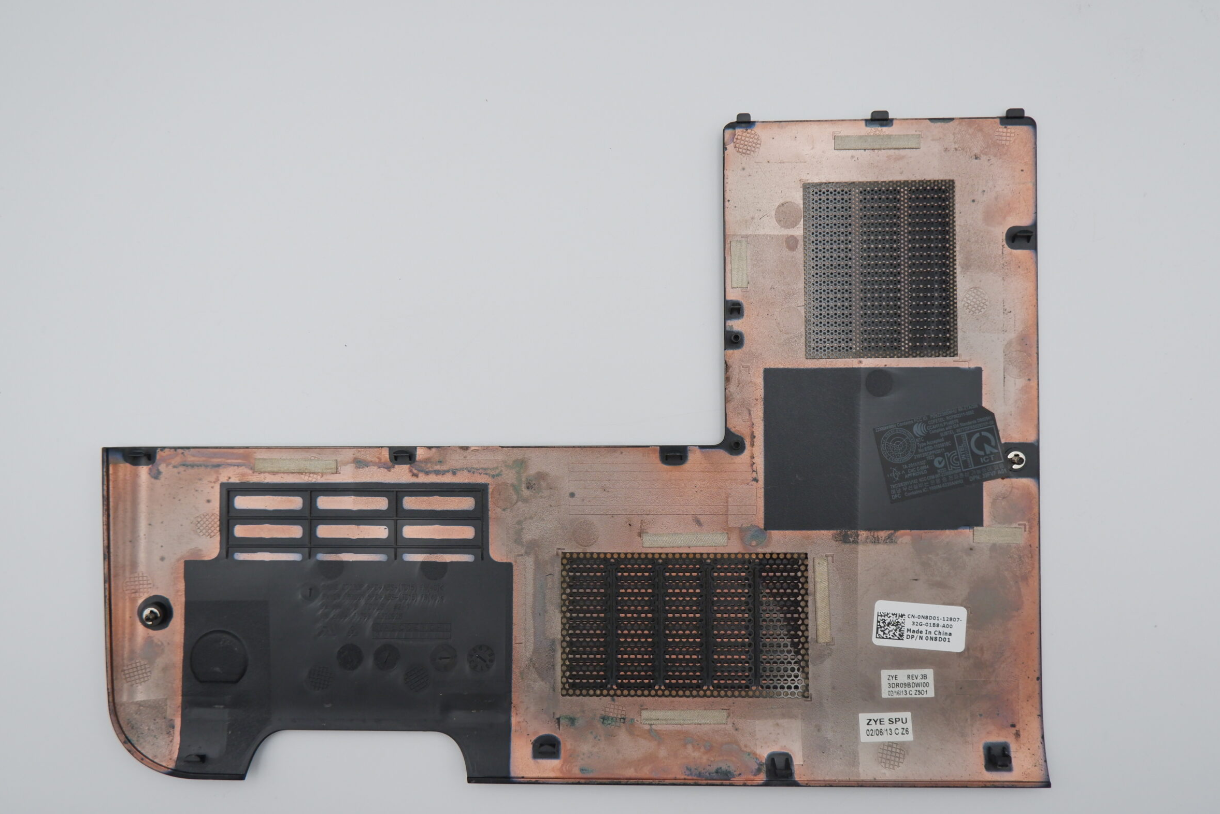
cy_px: 433
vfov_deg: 51.3
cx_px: 579
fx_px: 847
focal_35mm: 25
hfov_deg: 71.5
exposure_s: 1/350
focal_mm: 15.6
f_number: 5.6
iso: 800
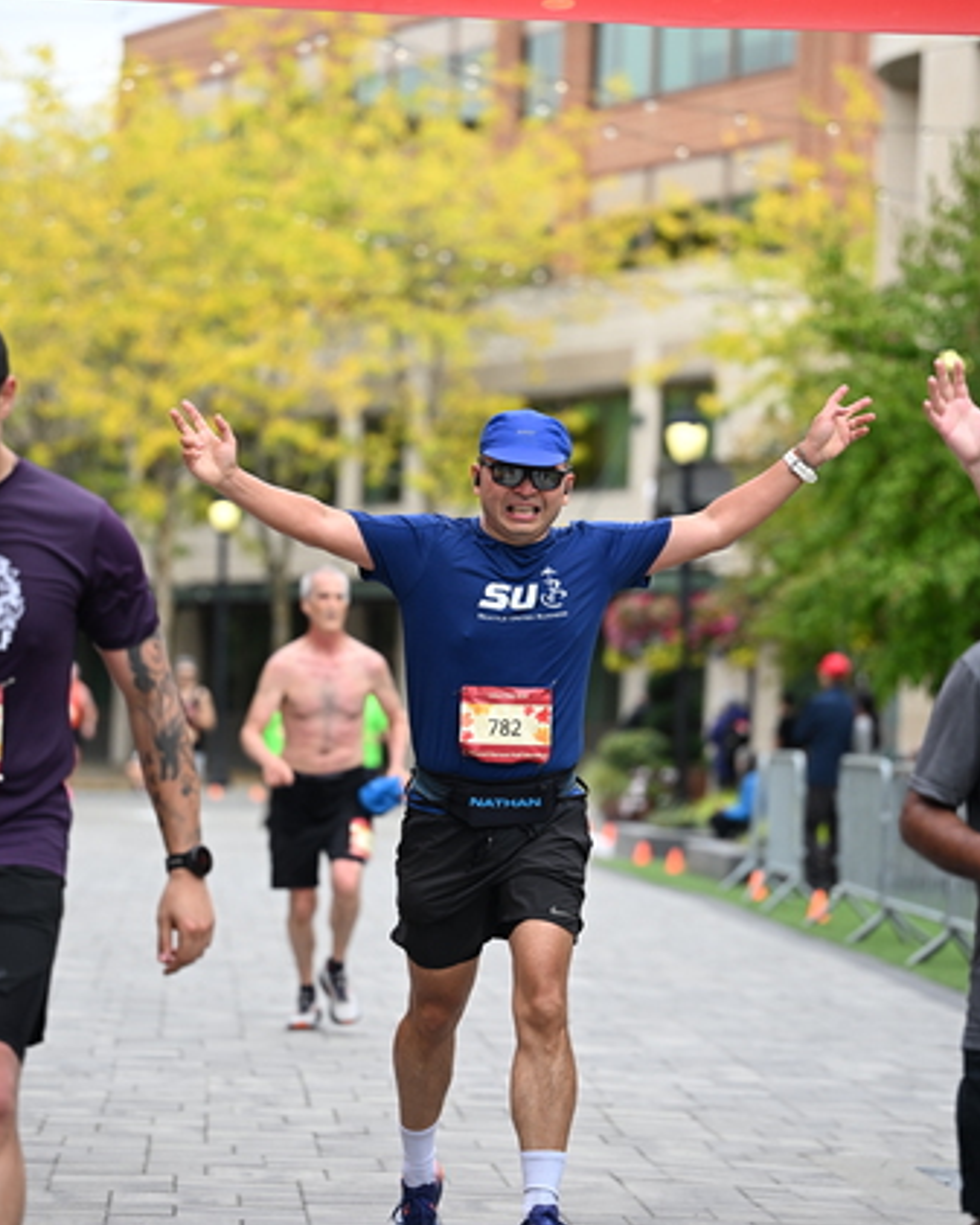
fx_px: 4893
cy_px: 532
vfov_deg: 14.3
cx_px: 461
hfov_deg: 11.4
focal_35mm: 135
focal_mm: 110
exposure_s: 1/2000
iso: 640
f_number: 2.8
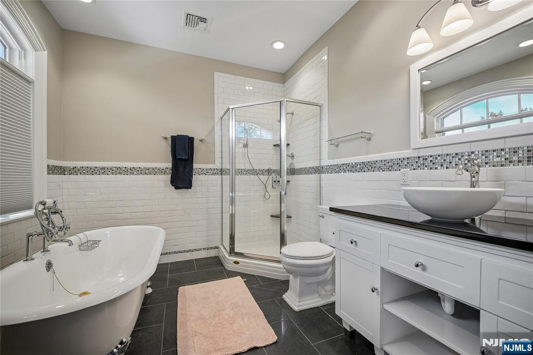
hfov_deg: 104.3
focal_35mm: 14
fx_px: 207
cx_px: 266
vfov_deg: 81.2
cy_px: 178
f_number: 8
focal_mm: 14
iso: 500
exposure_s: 1/10
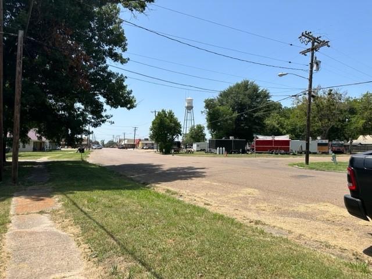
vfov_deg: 56.8
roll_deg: -1.2
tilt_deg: +1.1
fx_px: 258
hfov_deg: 71.6
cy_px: 140
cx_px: 186
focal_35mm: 24
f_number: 1.78
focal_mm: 6.86
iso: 80
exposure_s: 1/4545
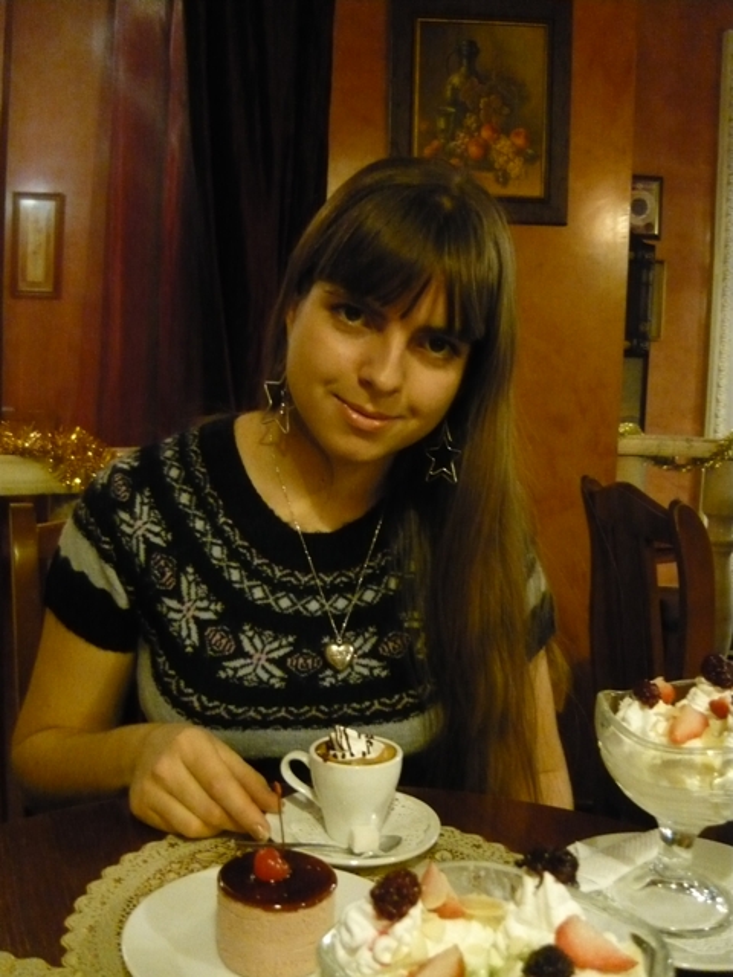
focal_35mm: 33
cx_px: 366
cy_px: 488
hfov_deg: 42.9
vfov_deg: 55.4
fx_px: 932
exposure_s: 1/8
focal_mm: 5.5
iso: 800
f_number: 2.8
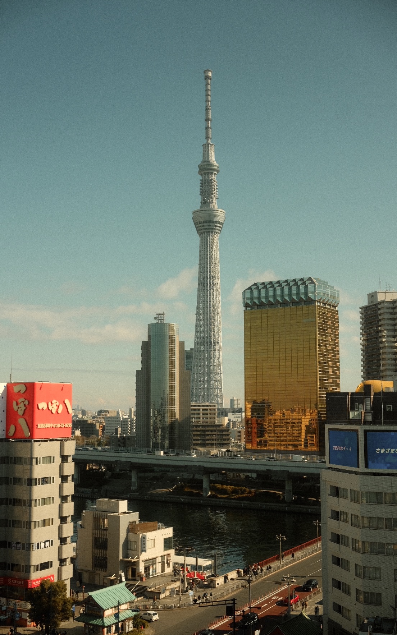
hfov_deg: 30.5
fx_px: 727
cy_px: 317
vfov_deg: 47.2
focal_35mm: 42
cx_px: 201
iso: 320
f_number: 6.4
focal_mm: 27
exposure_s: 1/1400
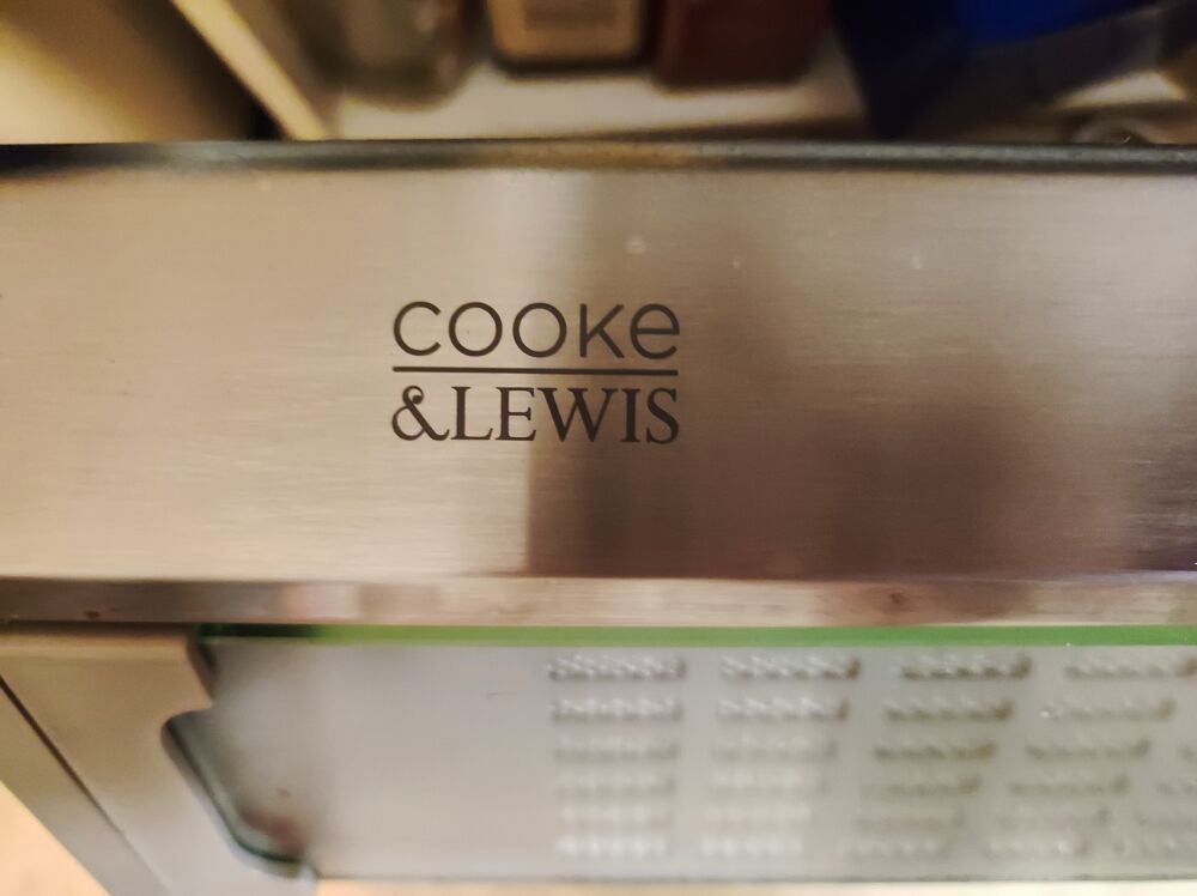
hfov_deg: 91.1
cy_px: 448
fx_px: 587
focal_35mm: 17
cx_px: 598
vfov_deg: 74.6
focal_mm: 4.7
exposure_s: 1/25
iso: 5971
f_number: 1.79
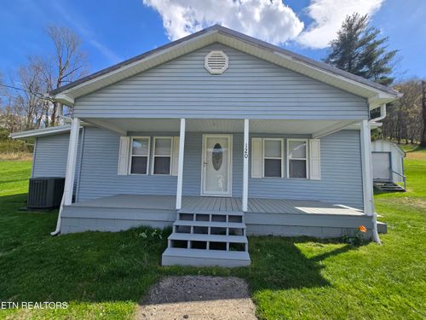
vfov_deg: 89.9
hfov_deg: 106.2
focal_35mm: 13
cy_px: 160
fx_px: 160
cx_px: 213
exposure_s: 1/2265
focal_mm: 2.2
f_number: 2.2
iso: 50
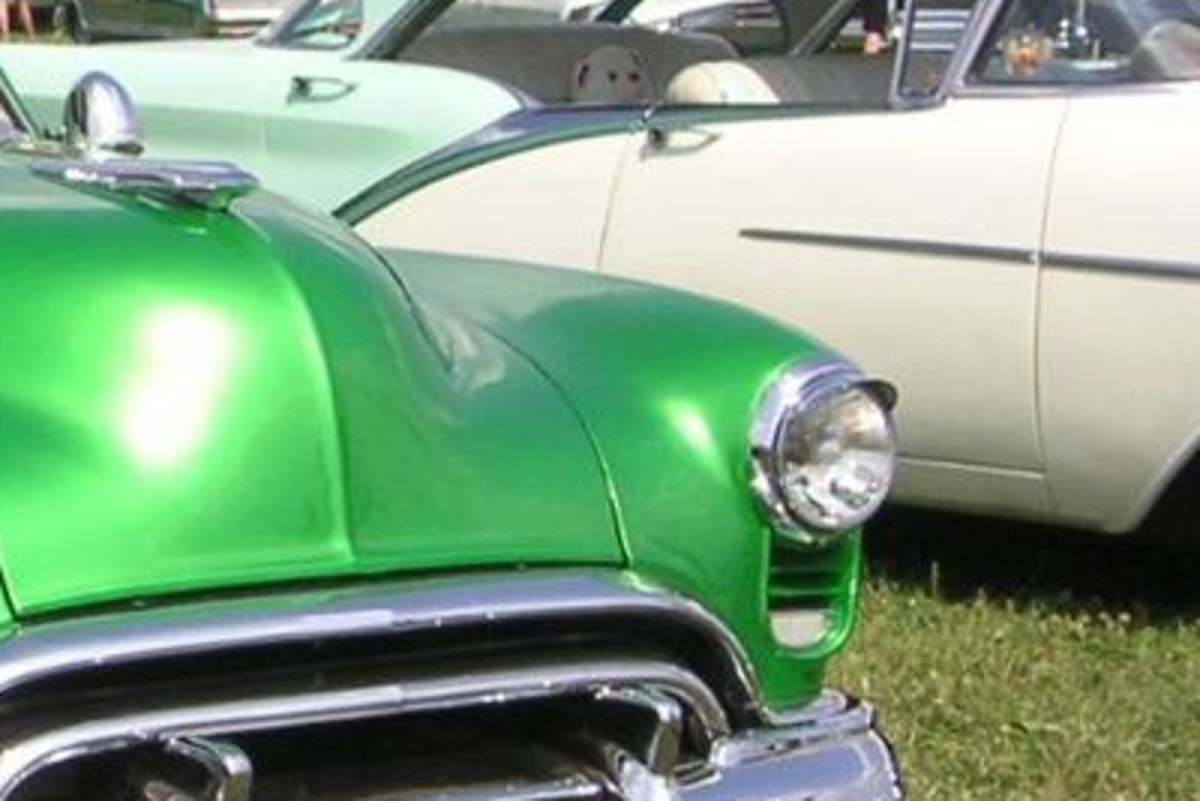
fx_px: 4435
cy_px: 387
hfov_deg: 14.8
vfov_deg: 10.3
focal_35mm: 133
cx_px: -309
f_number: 6.7
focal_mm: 6.6
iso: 64
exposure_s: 1/180
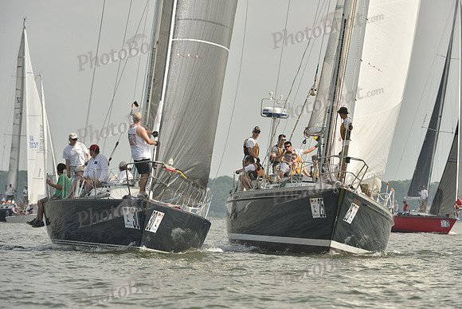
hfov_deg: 6.2
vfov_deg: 4.2
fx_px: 4236
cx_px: 231
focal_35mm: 330
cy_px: 154
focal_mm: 330
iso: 400
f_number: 10
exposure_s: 1/800
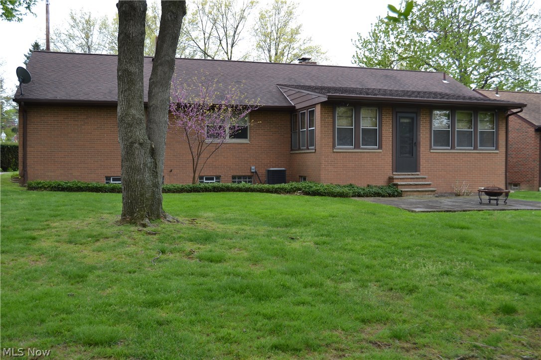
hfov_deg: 53.1
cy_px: 180
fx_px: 541
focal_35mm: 36
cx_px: 270
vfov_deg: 36.9
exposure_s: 1/125
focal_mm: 24
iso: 100
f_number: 5.6
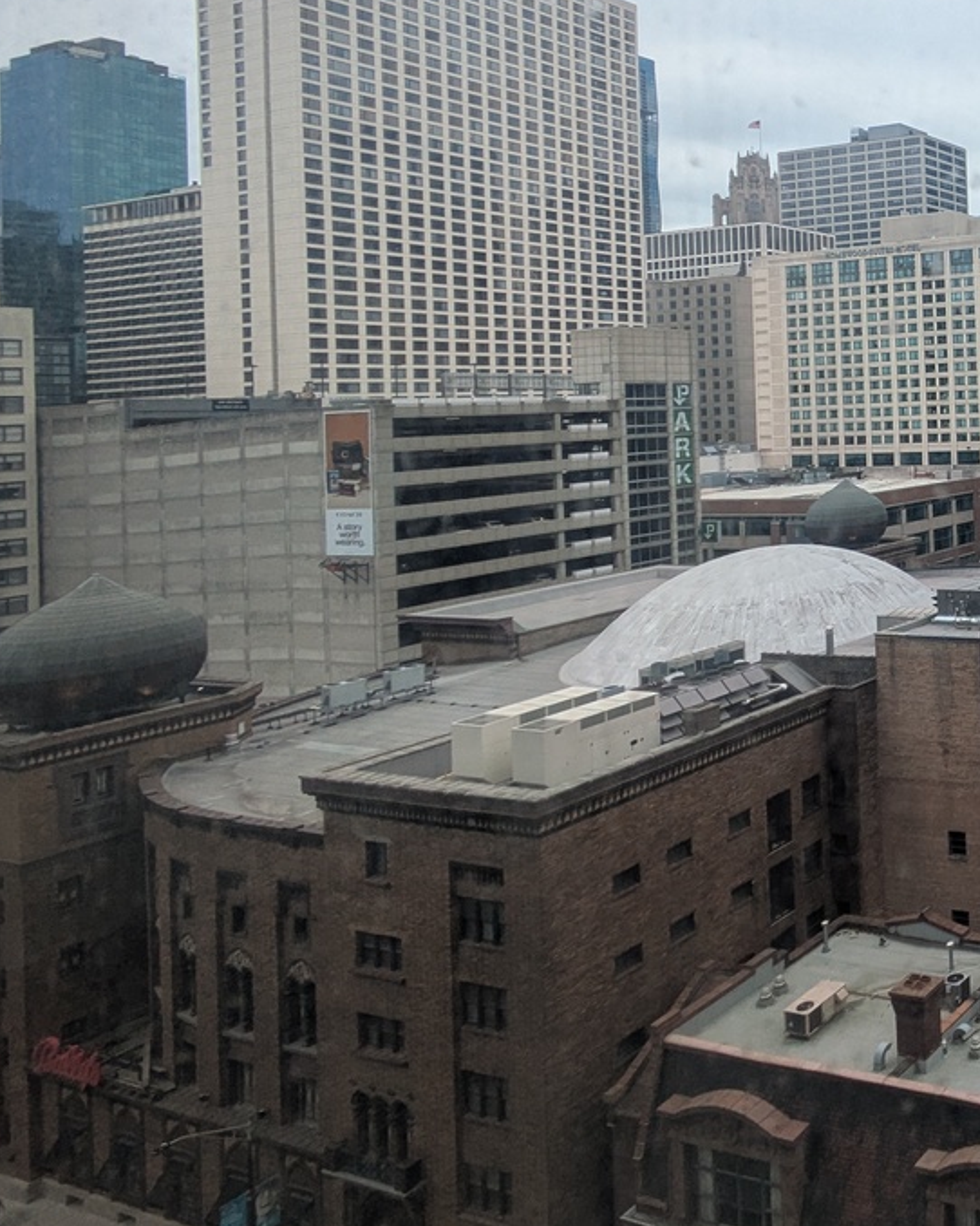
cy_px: 371
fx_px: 1052
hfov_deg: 34.9
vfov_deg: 58.5
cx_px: 1271
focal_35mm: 29
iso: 50
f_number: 2.2
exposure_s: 1/504
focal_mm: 1.83
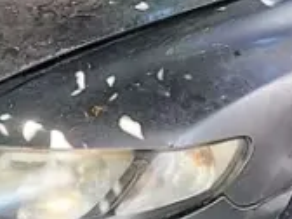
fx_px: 692
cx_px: 193
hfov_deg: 23.7
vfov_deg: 18.0
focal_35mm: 82
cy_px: 85
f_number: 1.8
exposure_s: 1/123
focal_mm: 5.4
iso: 50
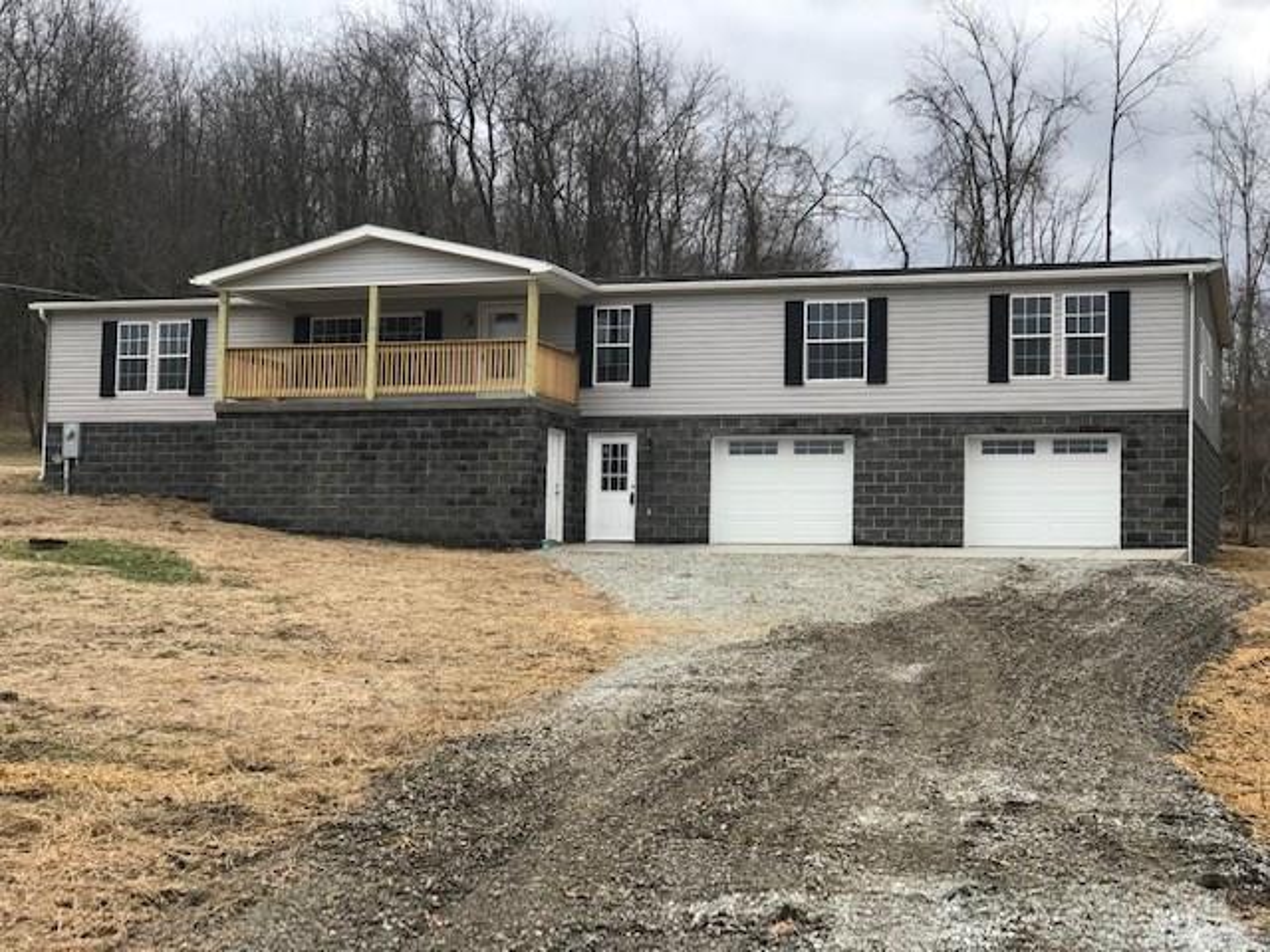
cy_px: 476
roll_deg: -1.9
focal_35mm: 57
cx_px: 635
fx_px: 2091
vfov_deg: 25.7
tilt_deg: +2.7
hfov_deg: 33.8
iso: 20
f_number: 2.8
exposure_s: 1/418
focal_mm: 6.6
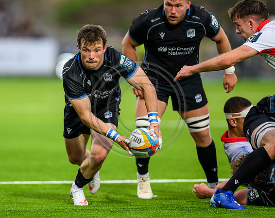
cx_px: 95
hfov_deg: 3.9
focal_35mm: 492
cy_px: 119
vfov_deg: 3.1
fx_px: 3995
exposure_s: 1/2500
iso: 2000
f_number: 3.2
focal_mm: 400
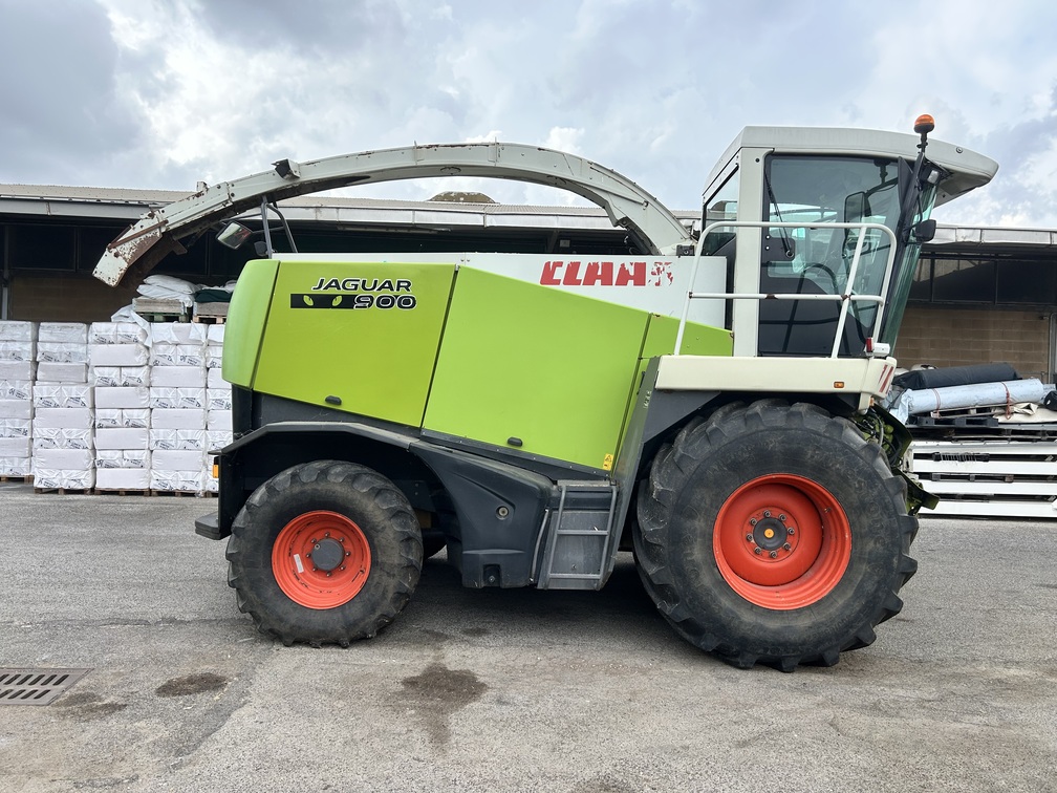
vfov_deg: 53.1
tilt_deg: -1.0
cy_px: 396
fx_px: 794
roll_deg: -1.5
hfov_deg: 67.3
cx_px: 528
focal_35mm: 26
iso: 50
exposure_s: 1/1395
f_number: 1.5
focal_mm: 5.7
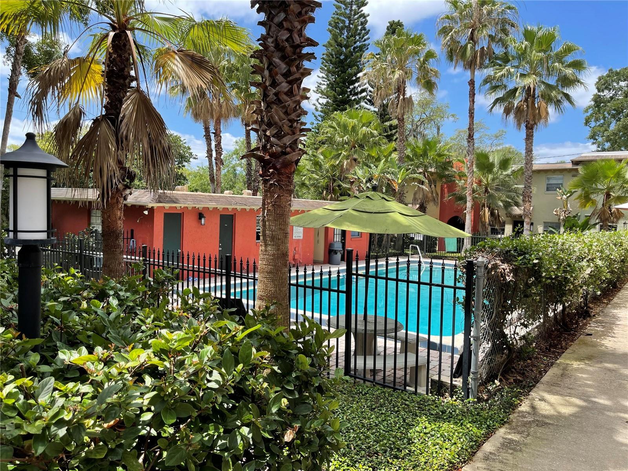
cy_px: 236
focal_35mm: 26
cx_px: 314
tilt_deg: -3.2
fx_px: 472
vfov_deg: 53.1
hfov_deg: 67.3
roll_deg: -2.0
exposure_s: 1/1553
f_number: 1.6
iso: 32
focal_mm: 5.1
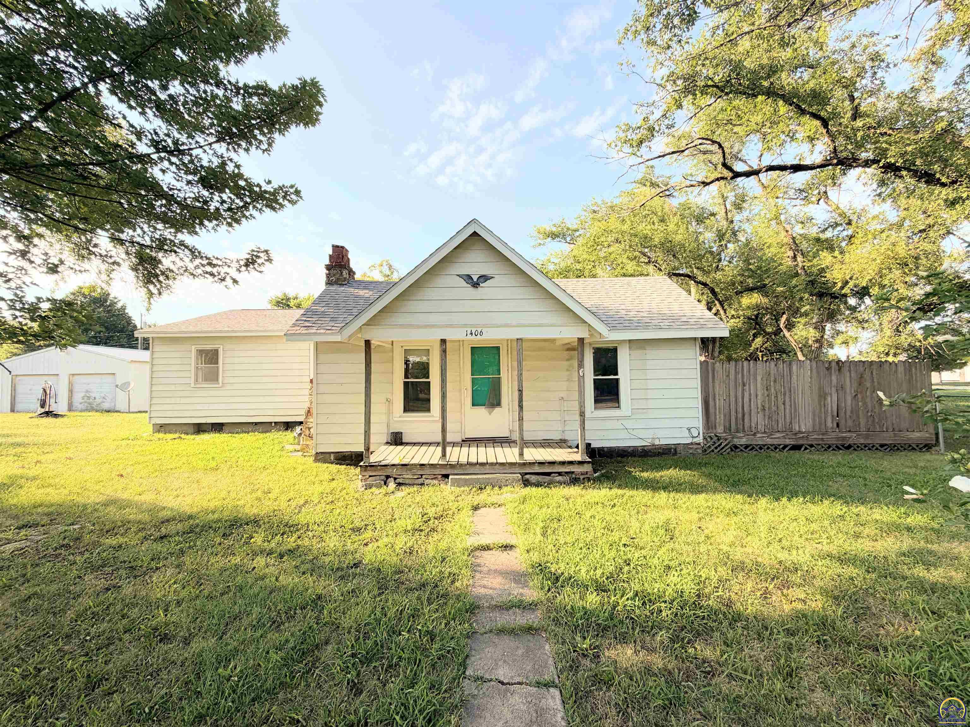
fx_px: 392
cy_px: 364
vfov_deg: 85.7
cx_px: 485
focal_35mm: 14
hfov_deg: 102.1
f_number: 2.2
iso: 40
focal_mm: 2.22
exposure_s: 1/613
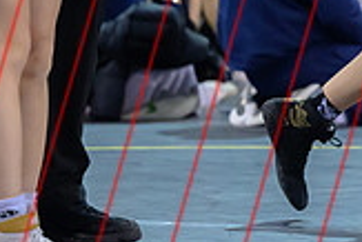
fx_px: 4247
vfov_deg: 3.2
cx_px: 470
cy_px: -250
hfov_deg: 4.9
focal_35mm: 422
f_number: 2.8
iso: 6400
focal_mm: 91
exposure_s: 1/800
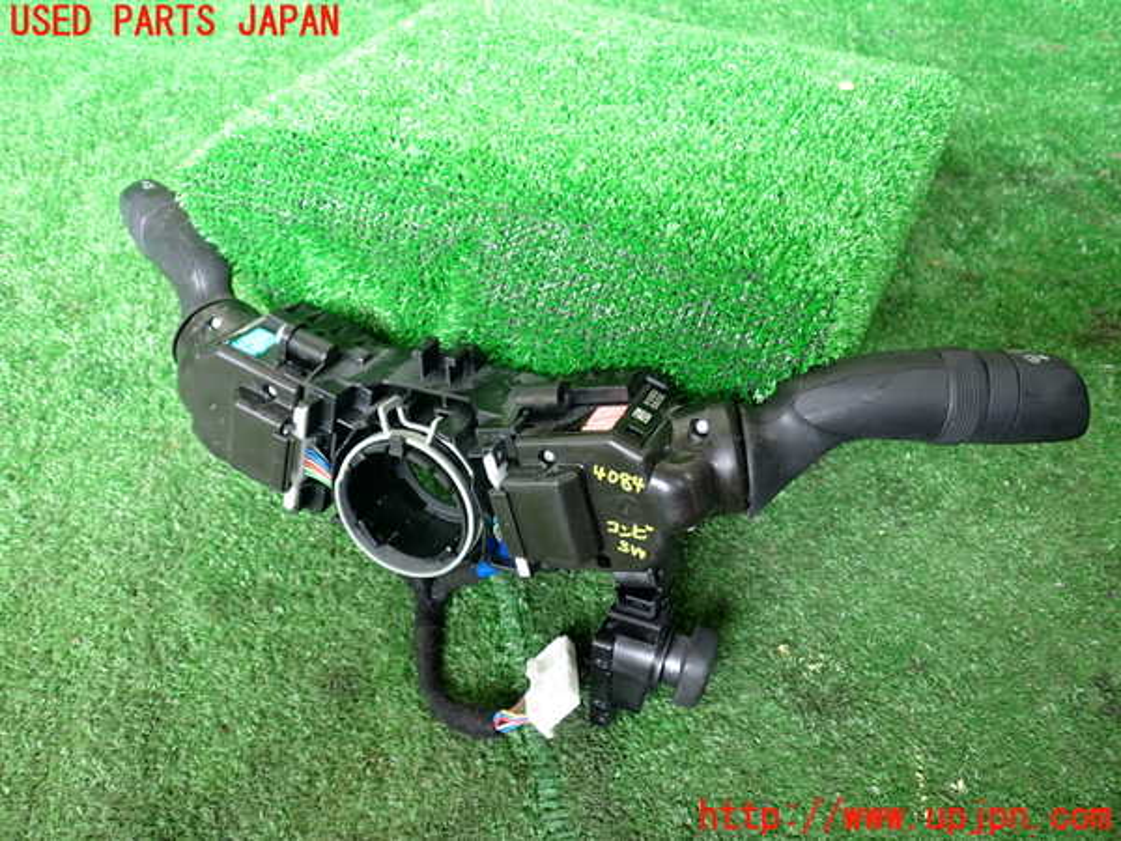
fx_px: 972
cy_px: 420
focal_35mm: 30
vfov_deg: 46.8
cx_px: 560
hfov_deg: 60.0
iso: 200
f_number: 2.3
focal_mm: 5.4
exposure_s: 1/40
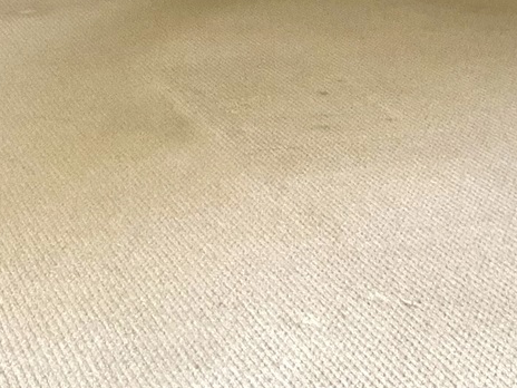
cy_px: -83
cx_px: 99
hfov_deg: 21.5
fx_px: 1344
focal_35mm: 90
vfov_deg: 15.8
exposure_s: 1/60
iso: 125
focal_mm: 3
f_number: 1.8
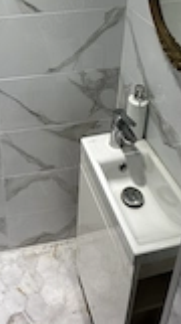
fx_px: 326
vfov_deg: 46.5
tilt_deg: -24.0
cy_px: 20
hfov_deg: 30.1
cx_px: 28
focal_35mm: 38
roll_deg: +1.7
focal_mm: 2.22
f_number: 2.2
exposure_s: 1/99
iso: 50
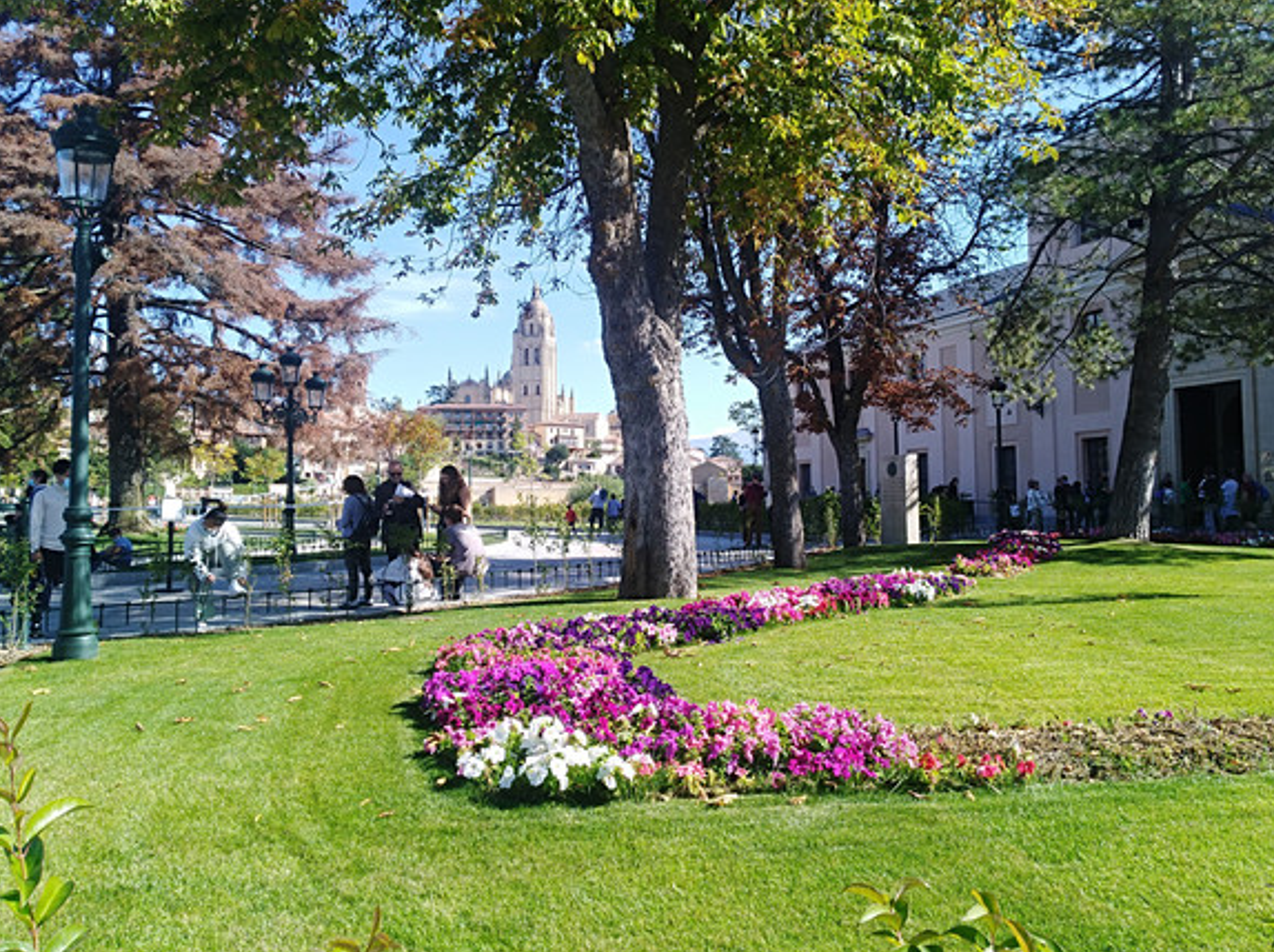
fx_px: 1066
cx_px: 673
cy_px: 449
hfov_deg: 61.7
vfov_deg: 48.1
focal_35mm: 29
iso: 100
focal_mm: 3.83
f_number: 2.2
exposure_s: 1/515
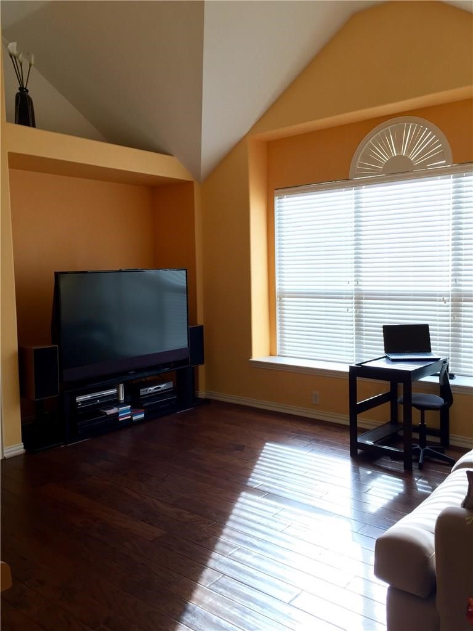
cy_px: 316
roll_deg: +1.3
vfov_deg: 61.7
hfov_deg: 48.2
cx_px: 236
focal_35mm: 29
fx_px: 528
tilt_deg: -2.9
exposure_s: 1/120
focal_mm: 4.15
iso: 50
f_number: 2.2
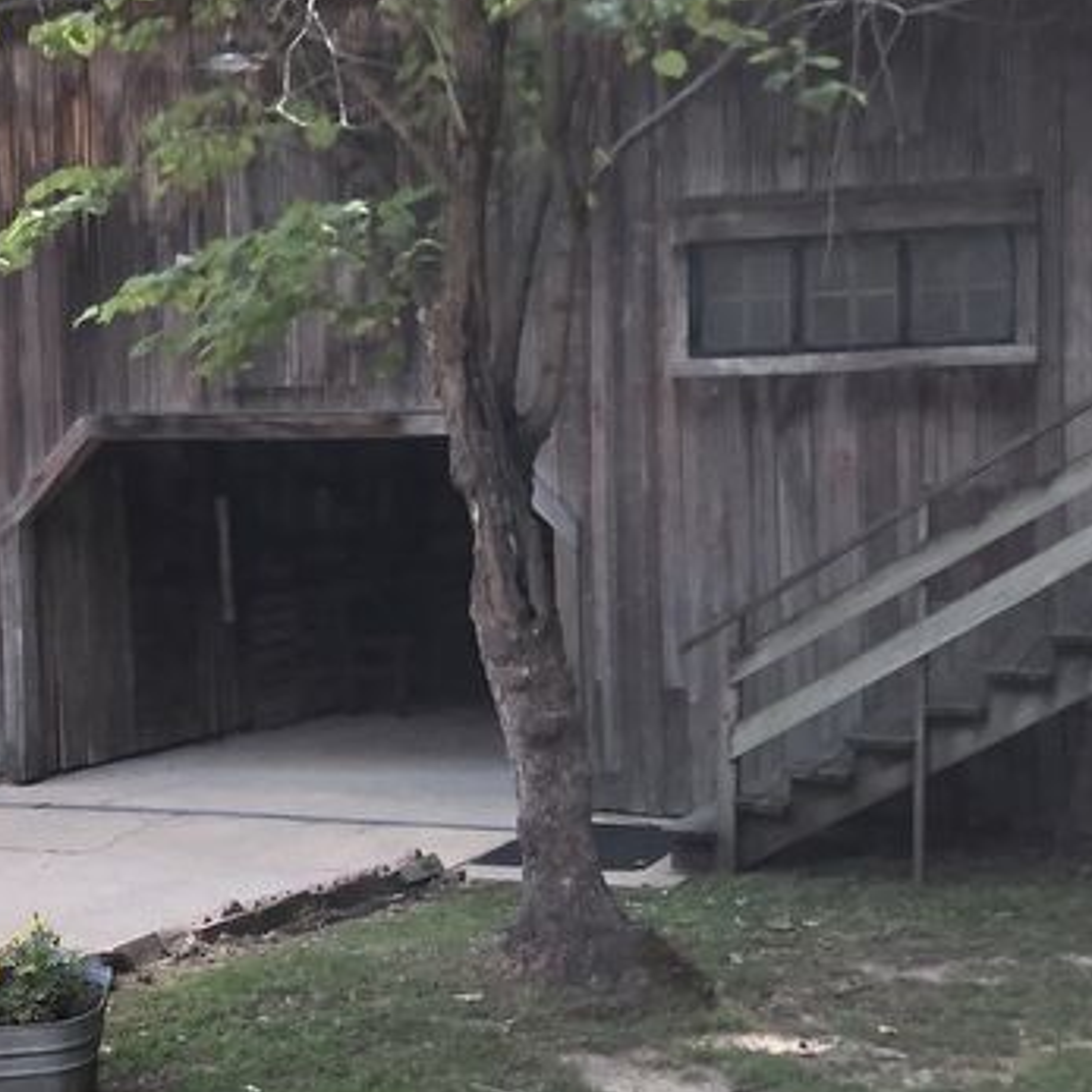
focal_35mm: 57
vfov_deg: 30.0
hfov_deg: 30.0
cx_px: 516
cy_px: 541
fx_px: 2034
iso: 20
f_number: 1.8
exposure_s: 1/445
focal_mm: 4
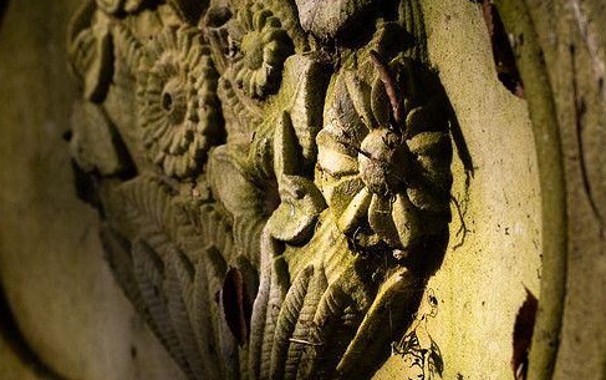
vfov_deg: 1.7
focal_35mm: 757
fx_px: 12509
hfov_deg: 2.8
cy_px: 143
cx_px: 327
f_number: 5.6
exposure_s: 1/1600
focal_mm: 300
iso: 200
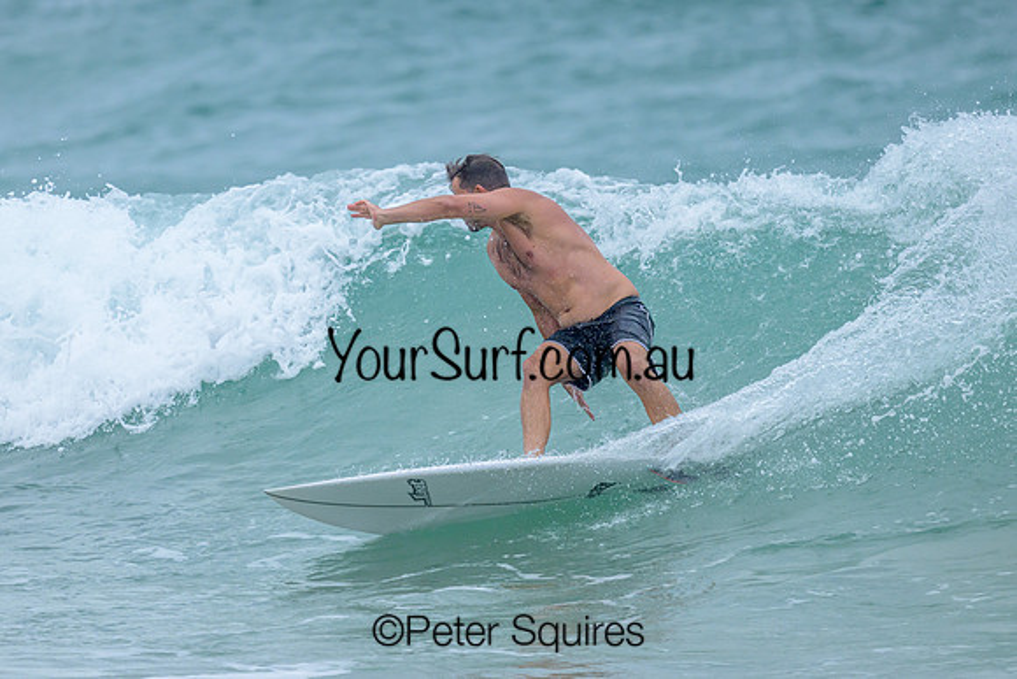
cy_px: 274
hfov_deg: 1.9
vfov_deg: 1.3
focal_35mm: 1100
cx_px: 511
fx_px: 31070
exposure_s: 1/3200
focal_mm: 800
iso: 720
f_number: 6.3
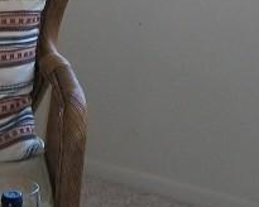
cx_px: 38
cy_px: -170
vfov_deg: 9.4
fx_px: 1196
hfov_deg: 12.3
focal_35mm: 156
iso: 80
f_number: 2.9
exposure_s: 1/60
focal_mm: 5.7
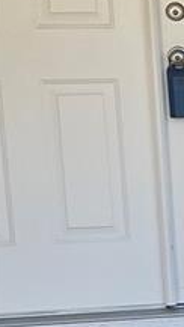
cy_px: 231
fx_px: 1362
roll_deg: +0.2
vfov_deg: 13.7
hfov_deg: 6.6
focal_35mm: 157
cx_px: 671
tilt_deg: -9.6
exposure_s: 1/611
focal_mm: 5.7
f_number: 1.5
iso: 50
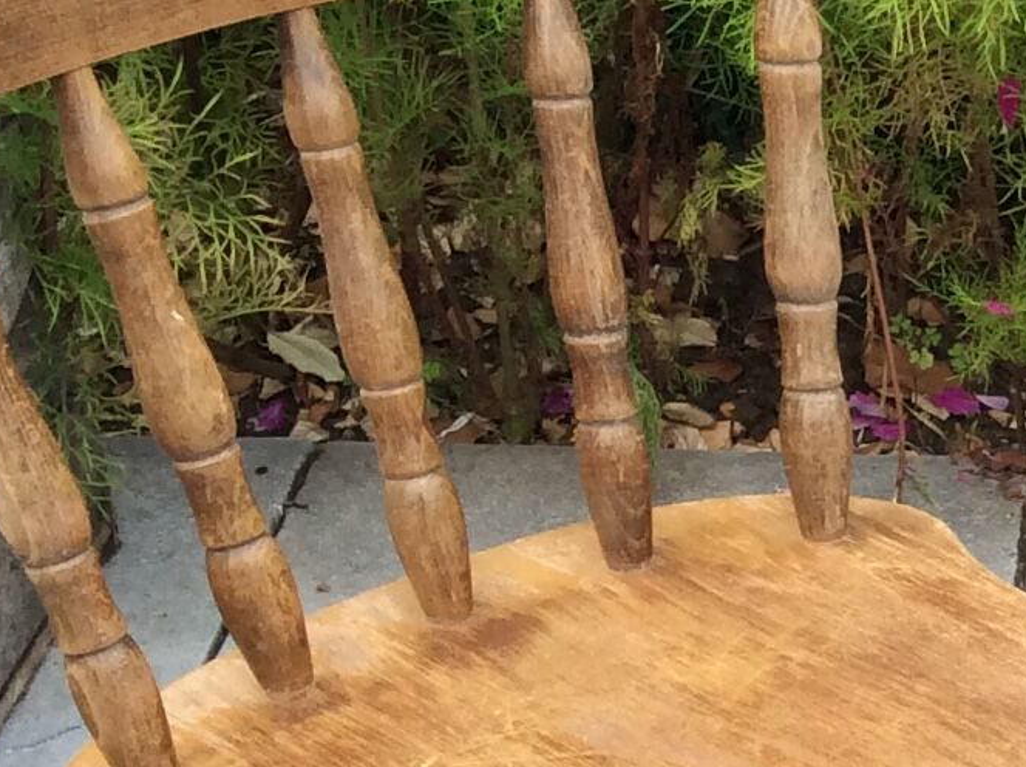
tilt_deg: -33.5
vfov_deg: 11.7
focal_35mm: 125
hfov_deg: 15.0
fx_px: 3700
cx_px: 1392
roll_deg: -1.8
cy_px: 816
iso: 32
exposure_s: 1/265
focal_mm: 3.3
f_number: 2.4
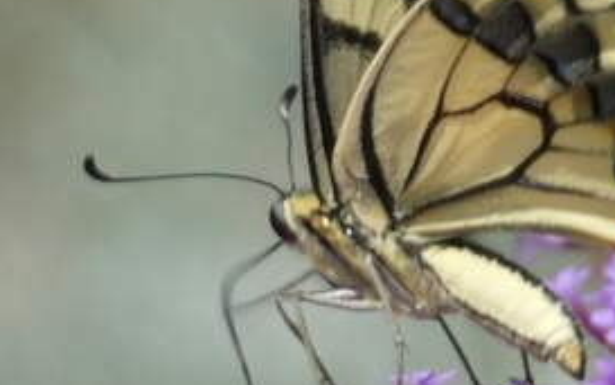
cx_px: 596
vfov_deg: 0.6
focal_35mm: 2061
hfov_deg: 1.0
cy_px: 254
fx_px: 34565
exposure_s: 1/160
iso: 80
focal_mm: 111.5
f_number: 5.6
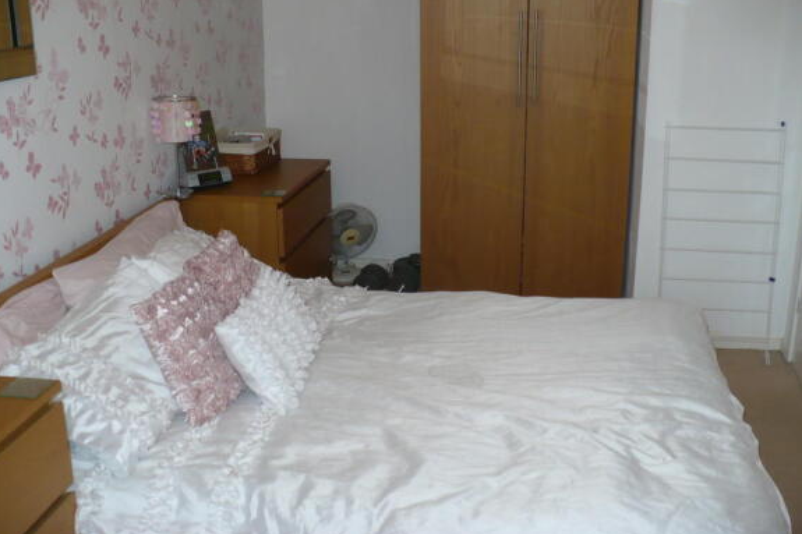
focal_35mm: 39
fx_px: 869
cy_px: 245
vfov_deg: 34.2
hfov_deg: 49.6
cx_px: 400
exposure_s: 1/30
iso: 200
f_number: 2.8
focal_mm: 6.1
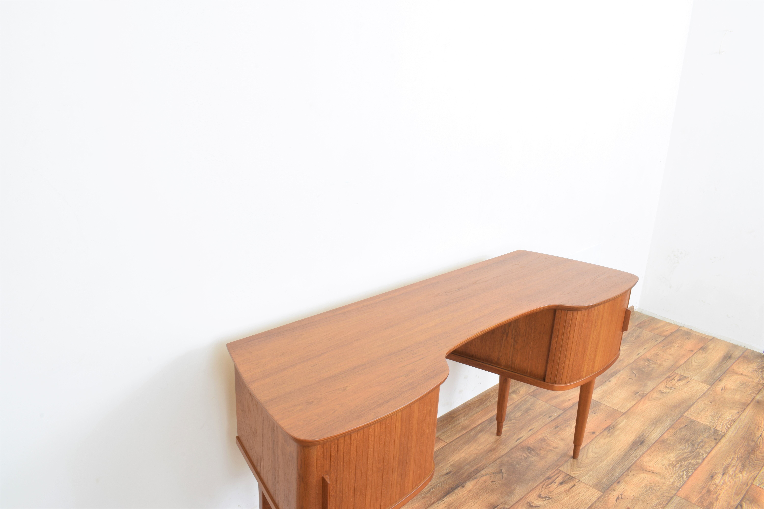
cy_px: 254
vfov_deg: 47.9
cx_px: 382
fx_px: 573
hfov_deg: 67.4
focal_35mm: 27
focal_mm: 18
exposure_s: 5
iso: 100
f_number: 22
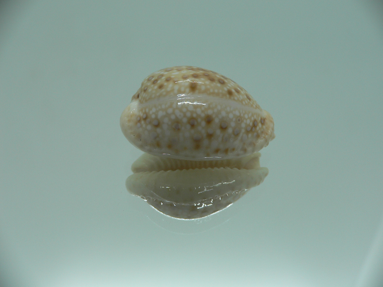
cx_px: 192
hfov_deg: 52.6
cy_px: 144
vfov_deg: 40.7
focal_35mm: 35
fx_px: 387
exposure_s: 1/60
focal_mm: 4.6
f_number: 2.8
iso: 80
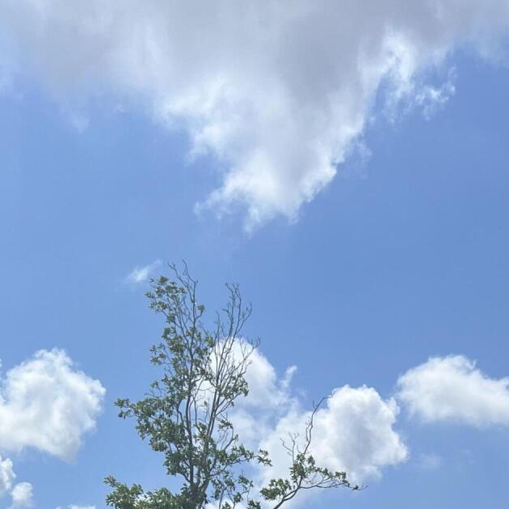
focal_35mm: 73
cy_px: 781
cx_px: 374
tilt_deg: +2.4
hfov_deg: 23.5
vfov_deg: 20.1
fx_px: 1214
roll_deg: +0.6
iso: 50
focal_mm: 5.7
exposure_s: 1/8696
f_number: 1.5
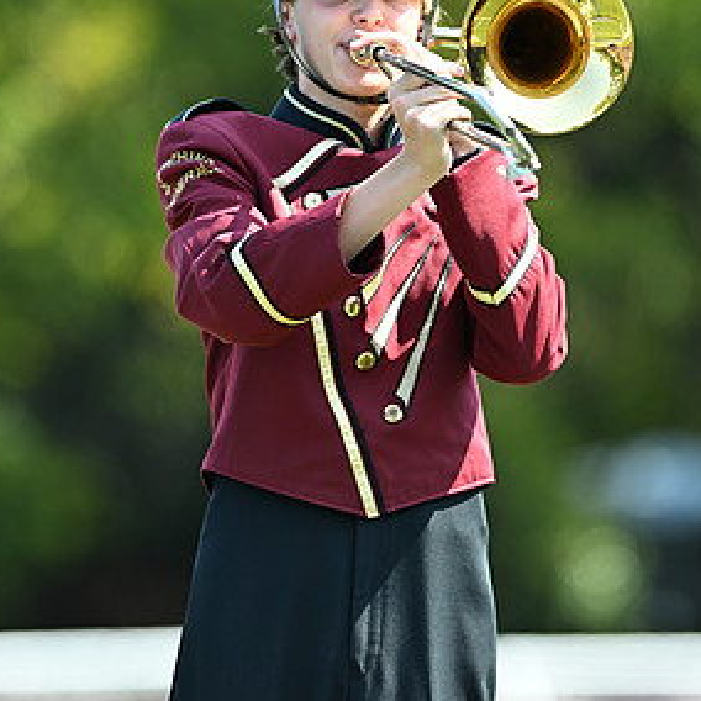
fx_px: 11914
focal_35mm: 520
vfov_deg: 3.4
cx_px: 363
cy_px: 275
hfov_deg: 3.4
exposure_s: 1/2500
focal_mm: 300
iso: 720
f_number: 2.8
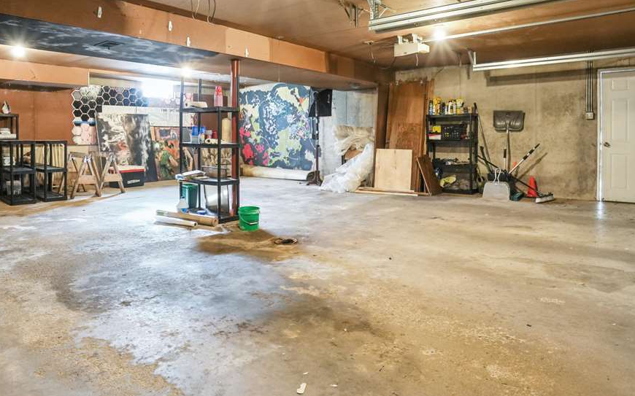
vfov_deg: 50.2
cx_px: 285
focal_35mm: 24
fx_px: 415
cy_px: 135
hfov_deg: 74.6
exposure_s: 1/2.5
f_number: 8
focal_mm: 16
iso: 1000
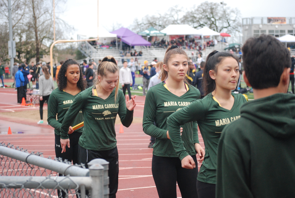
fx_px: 763
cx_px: 148
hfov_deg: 21.9
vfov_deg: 14.7
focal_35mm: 93
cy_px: 99
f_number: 5.6
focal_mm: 62
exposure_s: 1/500
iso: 1000
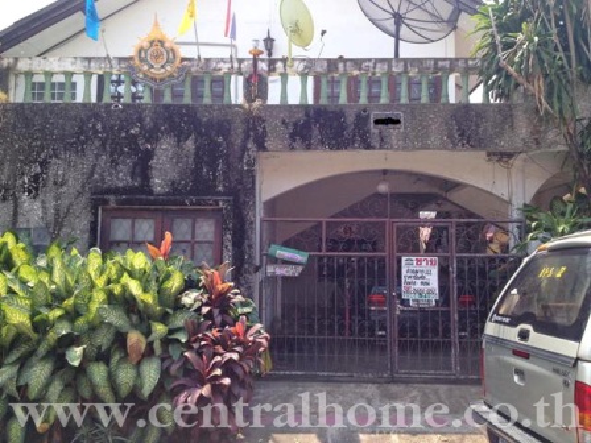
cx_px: 296
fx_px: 598
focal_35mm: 35
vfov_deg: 40.7
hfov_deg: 52.6
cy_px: 222
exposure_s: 1/587
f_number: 2.4
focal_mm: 4.28
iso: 50
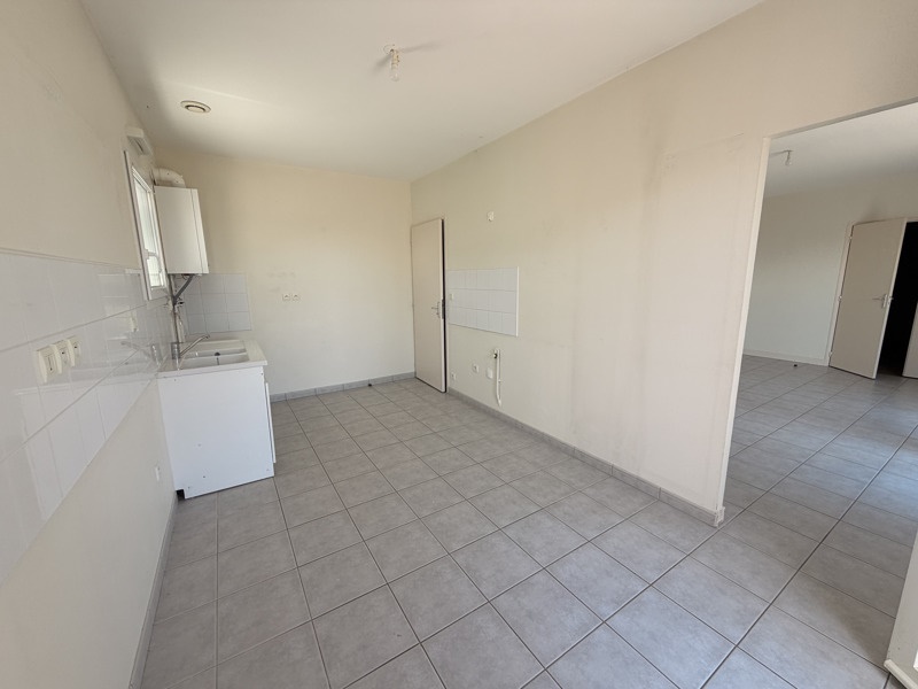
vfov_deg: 85.7
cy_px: 344
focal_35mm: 14
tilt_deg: -10.7
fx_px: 371
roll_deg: +0.5
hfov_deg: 102.1
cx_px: 459
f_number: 2.2
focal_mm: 2.22
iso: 50
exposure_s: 1/121
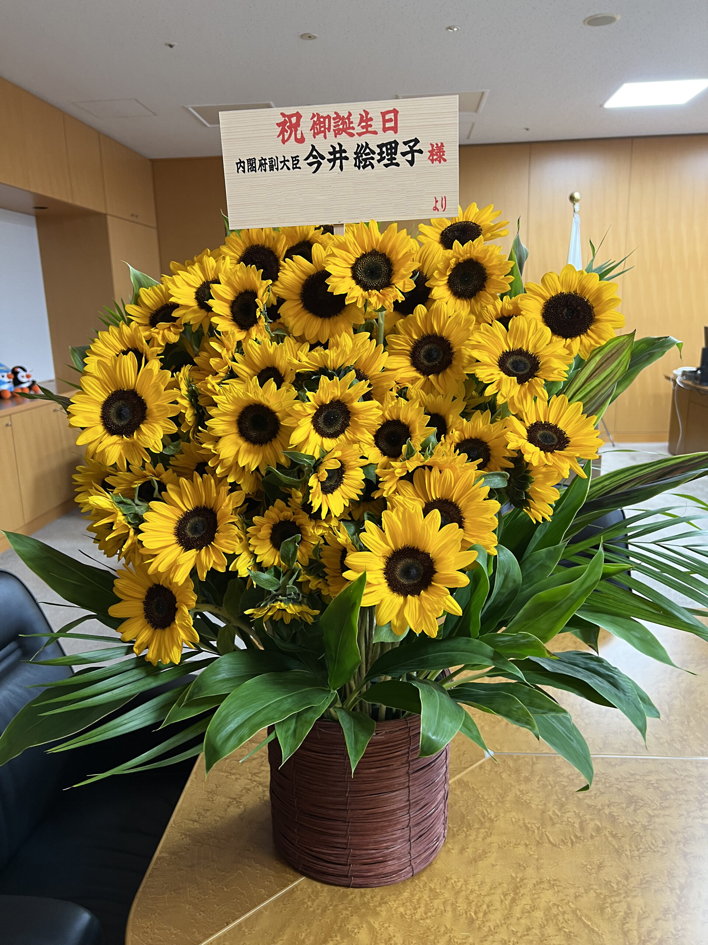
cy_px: 472
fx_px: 709
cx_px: 354
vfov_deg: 67.3
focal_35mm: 26
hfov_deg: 53.1
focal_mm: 5.7
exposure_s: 1/50
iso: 80
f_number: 1.5
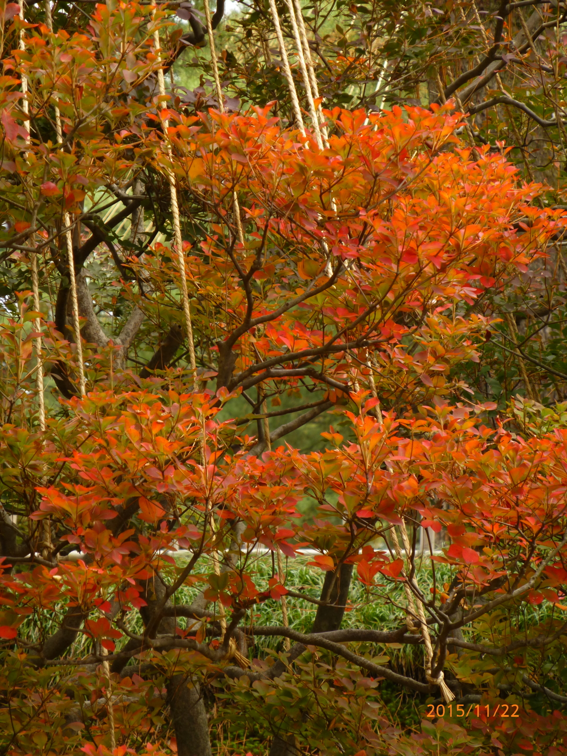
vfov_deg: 8.0
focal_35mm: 249
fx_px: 5438
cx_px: 284
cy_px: 378
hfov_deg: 6.0
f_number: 5.7
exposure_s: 1/30
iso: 100
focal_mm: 44.4
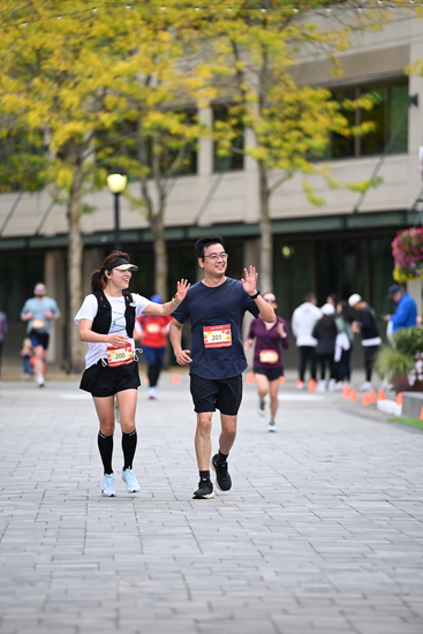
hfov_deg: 6.9
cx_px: 212
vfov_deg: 10.3
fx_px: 3523
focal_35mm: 200
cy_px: 317
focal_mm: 200
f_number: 2.8
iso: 640
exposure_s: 1/2000
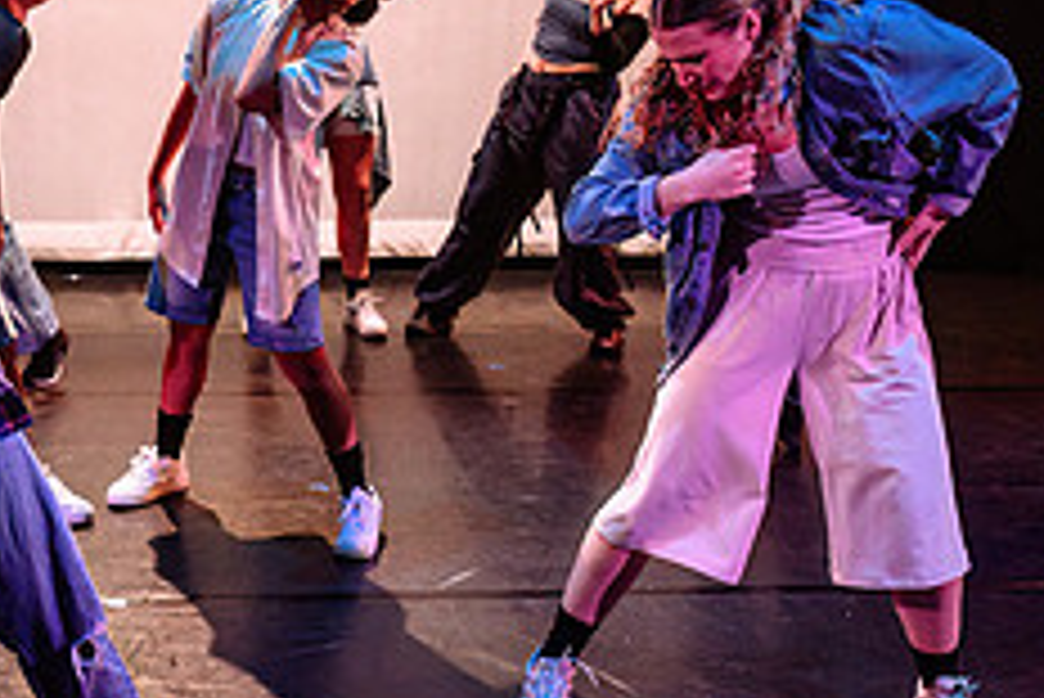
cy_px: 325
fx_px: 1944
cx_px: 168
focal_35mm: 67
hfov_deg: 29.2
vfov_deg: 20.3
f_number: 2.8
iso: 2000
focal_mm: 24
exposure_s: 1/300
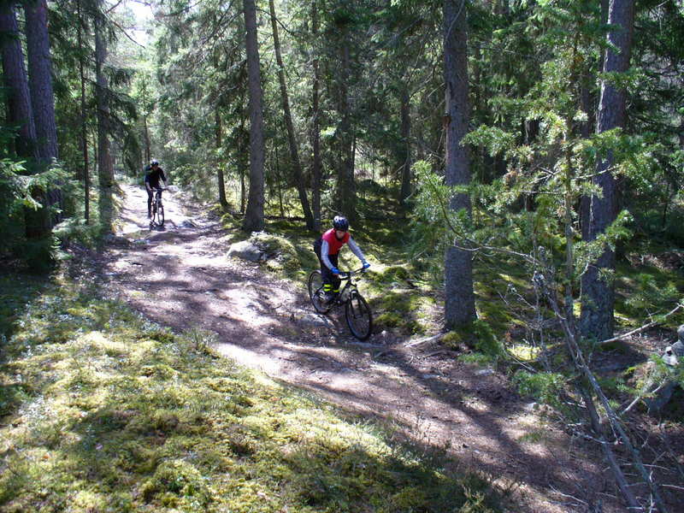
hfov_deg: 50.1
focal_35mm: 37
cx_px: 342
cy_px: 256
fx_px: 731
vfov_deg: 38.7
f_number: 2.8
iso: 64
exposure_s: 1/60
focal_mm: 6.1
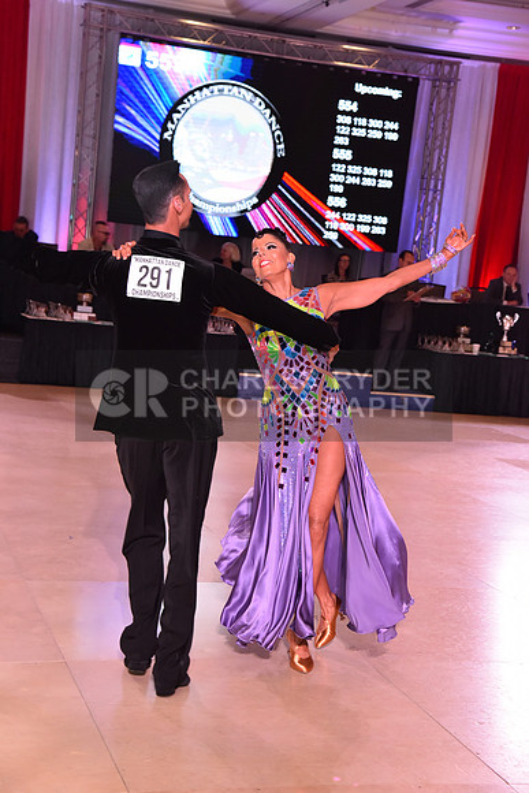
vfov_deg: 32.4
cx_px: 264
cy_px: 396
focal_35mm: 62
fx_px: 1366
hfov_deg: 21.9
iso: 2500
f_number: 6.3
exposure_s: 1/320
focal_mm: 62
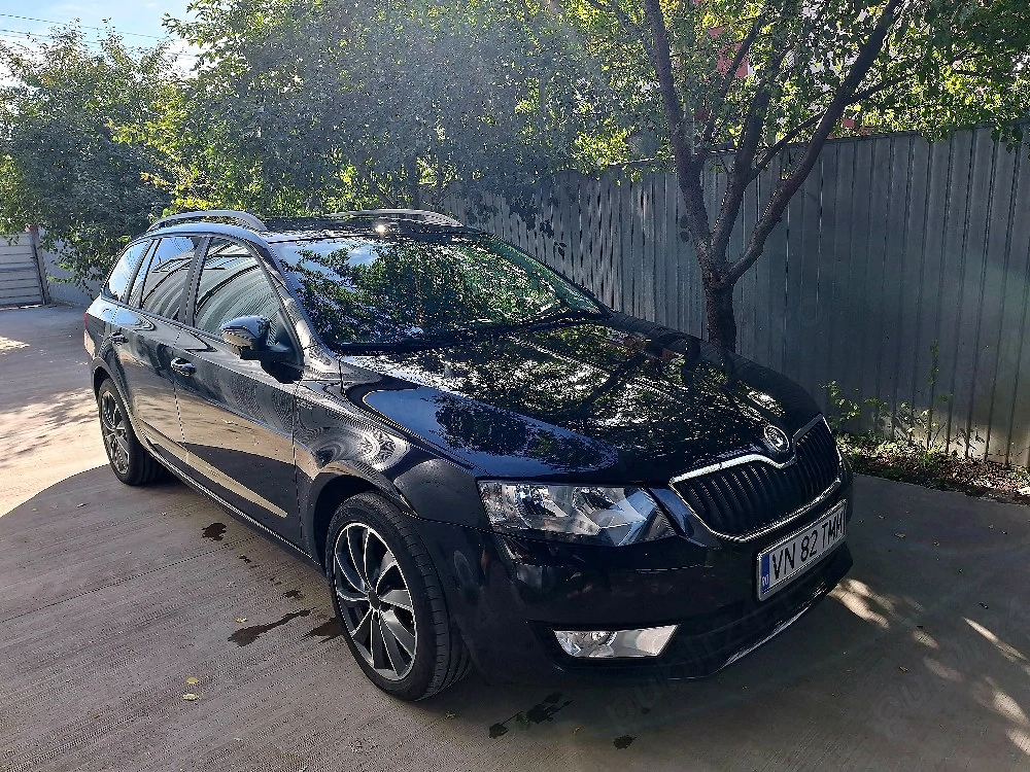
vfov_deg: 58.9
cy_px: 386
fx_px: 684
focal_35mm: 23
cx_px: 515
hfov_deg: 73.9
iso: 40
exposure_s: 1/667
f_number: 1.8
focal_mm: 5.54
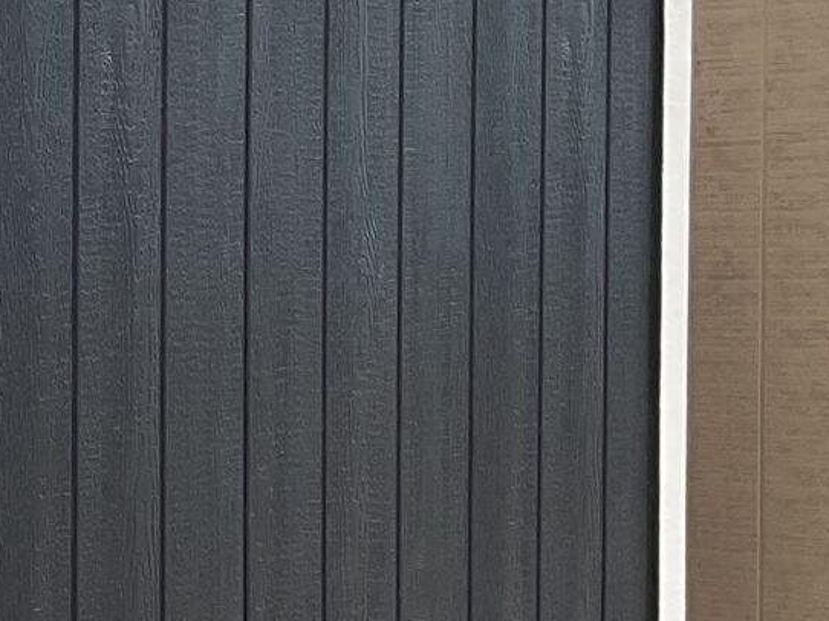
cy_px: 364
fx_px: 3279
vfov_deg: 10.8
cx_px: -362
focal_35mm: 137
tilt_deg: -0.8
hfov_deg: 13.7
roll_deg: -0.6
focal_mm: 3
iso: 16
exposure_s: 1/781
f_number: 1.8
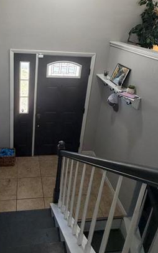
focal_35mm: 28
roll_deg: -3.9
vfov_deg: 65.0
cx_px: 51
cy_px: 88
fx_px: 193
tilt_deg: -19.0
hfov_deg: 43.8
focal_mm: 2.22
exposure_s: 1/60
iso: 160
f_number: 2.2
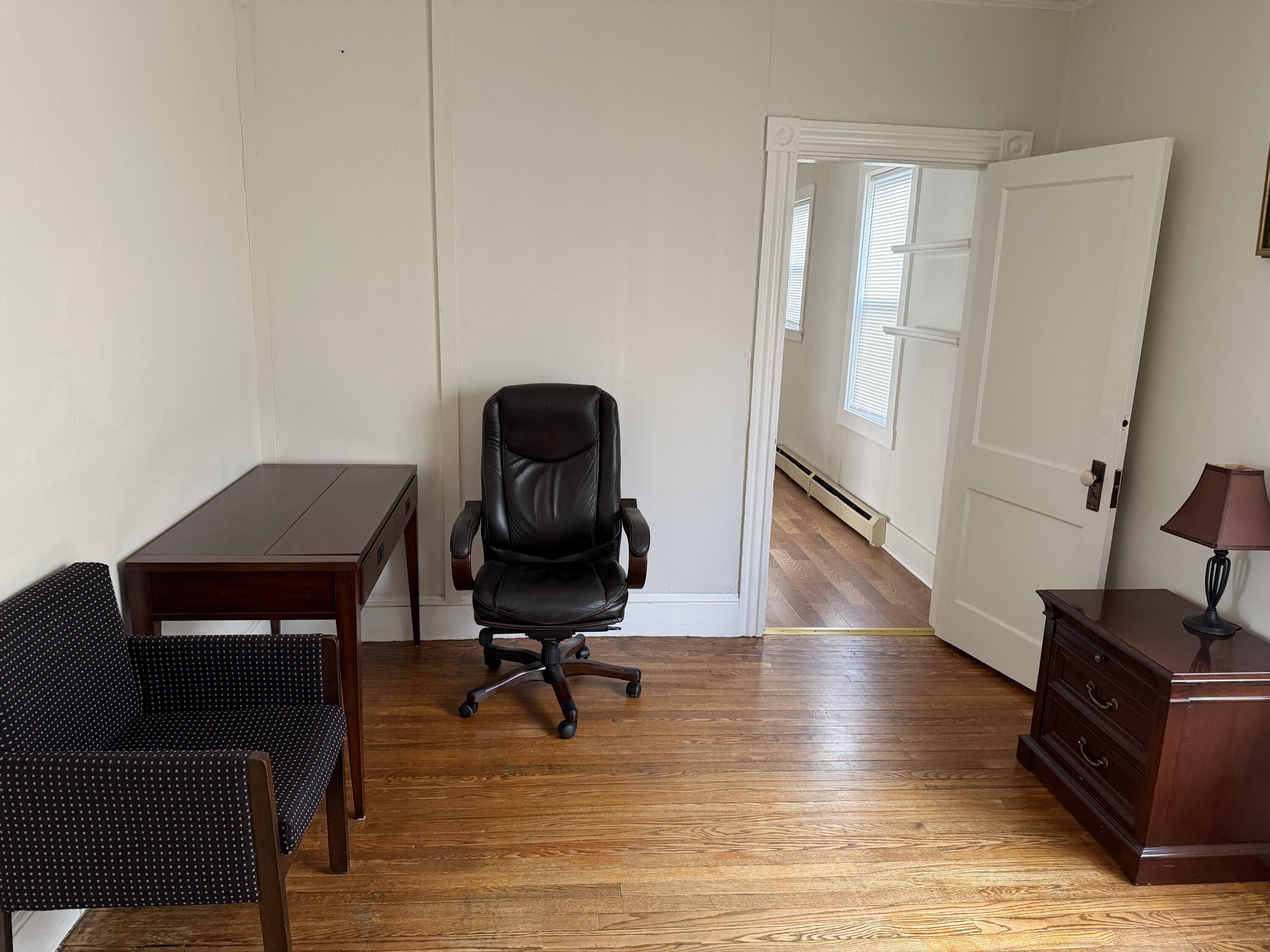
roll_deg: -2.8
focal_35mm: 24
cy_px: 476
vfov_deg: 56.8
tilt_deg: -13.6
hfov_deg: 71.6
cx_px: 635
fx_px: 881
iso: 320
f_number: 1.78
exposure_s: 1/60
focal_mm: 6.76
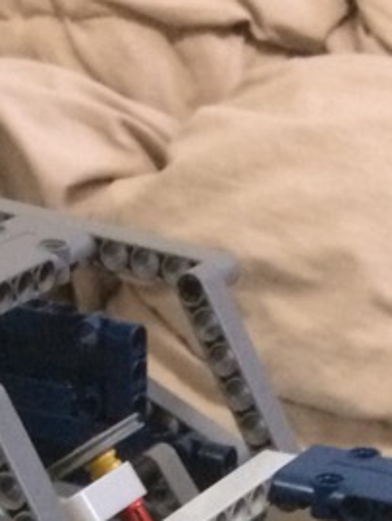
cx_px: 77
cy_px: 841
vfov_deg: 14.7
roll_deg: +2.2
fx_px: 1839
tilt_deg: -36.9
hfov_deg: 12.1
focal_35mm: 122
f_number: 2.2
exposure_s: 1/17
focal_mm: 4.15
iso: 250
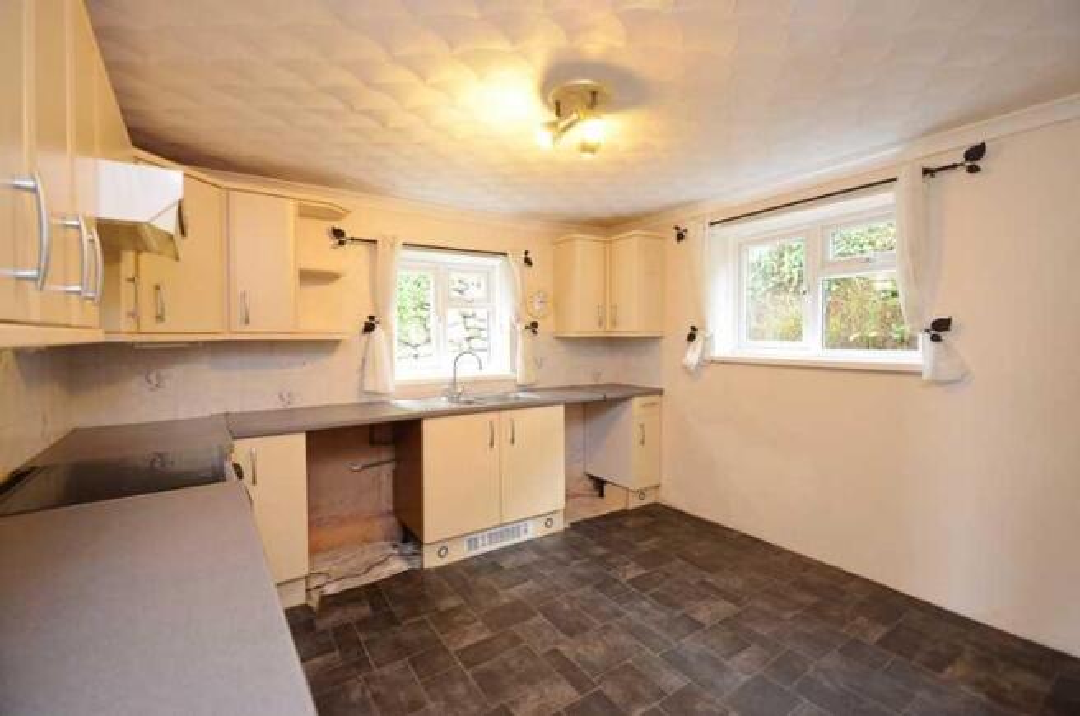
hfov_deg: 100.5
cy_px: 358
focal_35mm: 15
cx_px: 540
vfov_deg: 77.1
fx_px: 449
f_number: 4
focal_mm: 10
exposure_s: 1/60
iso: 1800
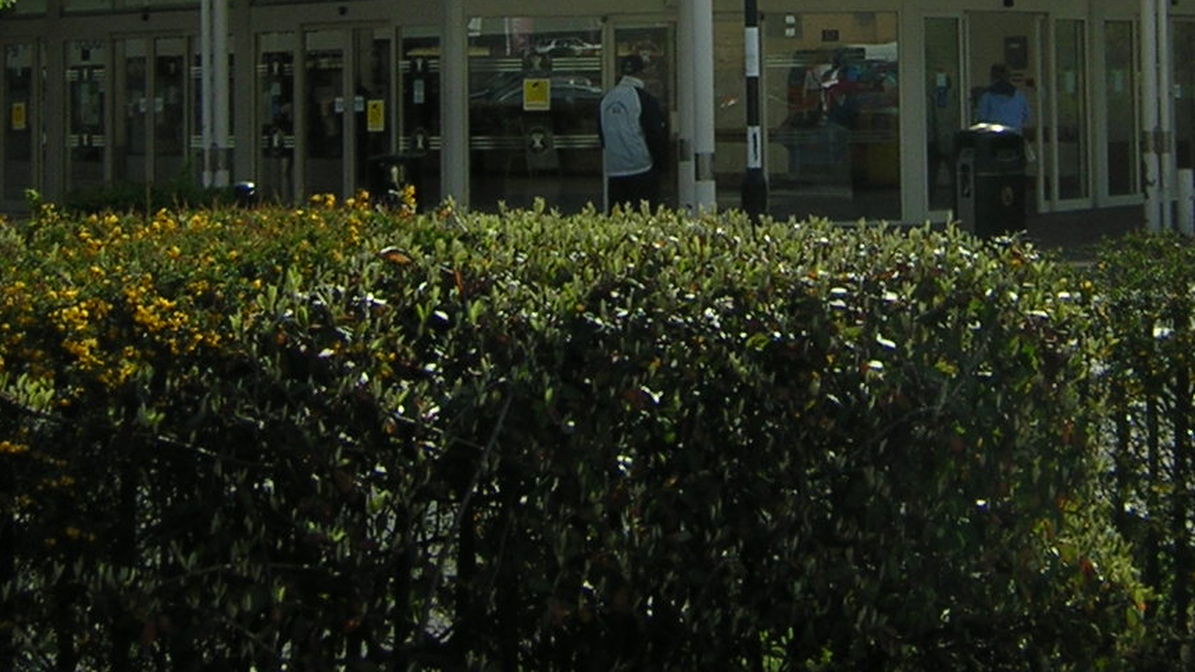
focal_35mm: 73
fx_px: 2313
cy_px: -150
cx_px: 806
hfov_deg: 28.8
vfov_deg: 15.9
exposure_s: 1/389
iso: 100
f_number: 5.2
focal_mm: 4.7
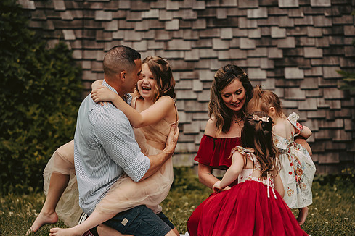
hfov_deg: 11.9
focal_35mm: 172
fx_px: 1696
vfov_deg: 8.0
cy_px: 138
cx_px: 180
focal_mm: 145
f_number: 2.8
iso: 640
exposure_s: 1/4000
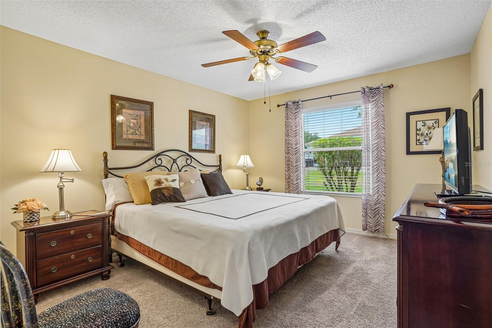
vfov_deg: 70.4
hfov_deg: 93.3
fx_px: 232
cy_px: 164
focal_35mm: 17
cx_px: 246
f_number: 9
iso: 160
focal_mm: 17
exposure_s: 1/10
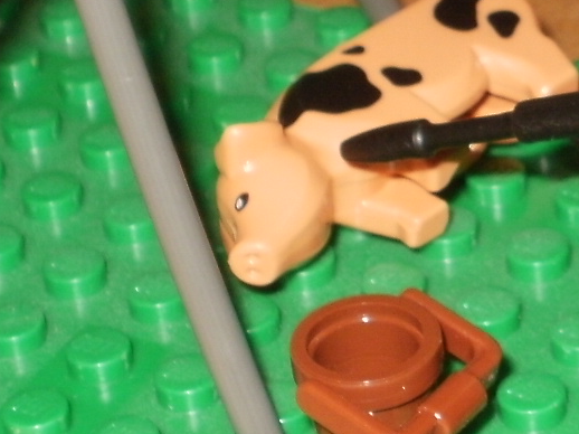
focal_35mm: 174
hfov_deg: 11.3
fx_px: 2909
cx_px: 587
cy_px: 189
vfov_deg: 8.5
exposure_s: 1/30
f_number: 4
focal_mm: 7.7
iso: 125
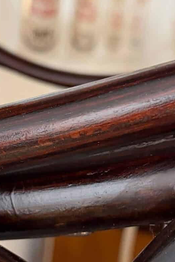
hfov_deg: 16.8
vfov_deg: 25.0
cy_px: 161
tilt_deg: -13.9
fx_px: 591
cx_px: 76
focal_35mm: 81
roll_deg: -7.0
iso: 800
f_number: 1.78
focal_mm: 6.76
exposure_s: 1/56
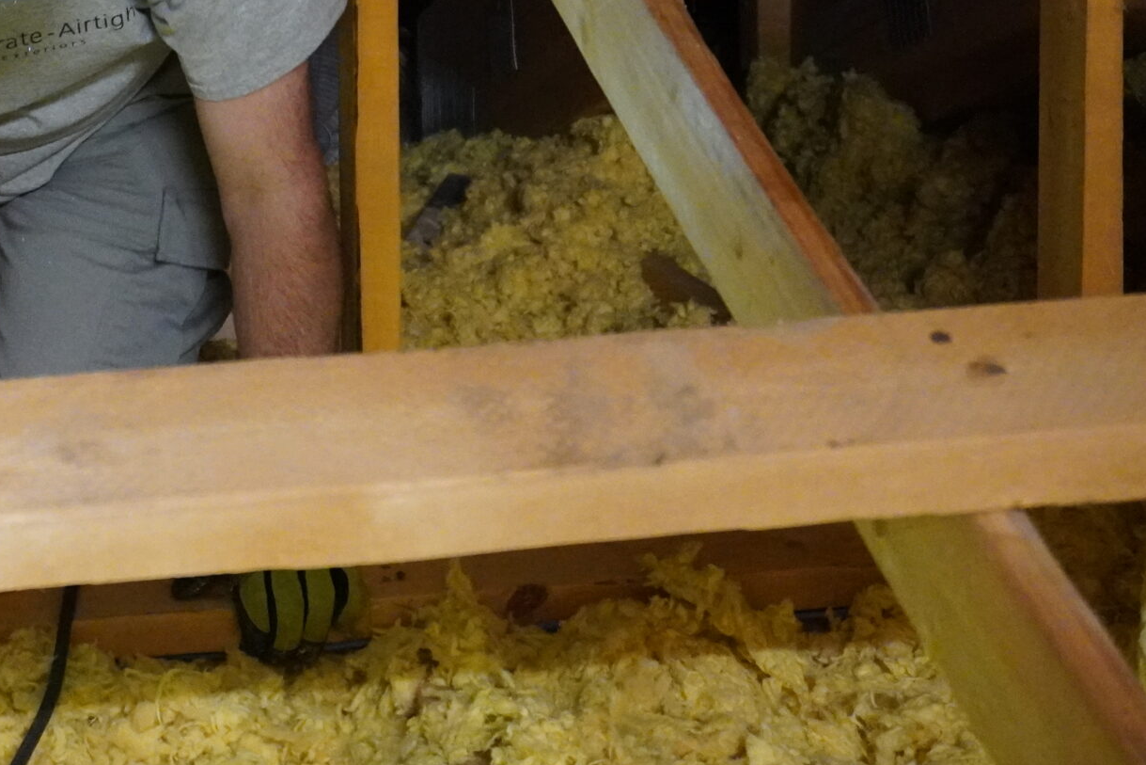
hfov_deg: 23.0
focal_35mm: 85
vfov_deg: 15.9
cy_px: 87
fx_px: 2708
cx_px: 20
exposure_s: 1/100
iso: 6400
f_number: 4.5
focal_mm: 27
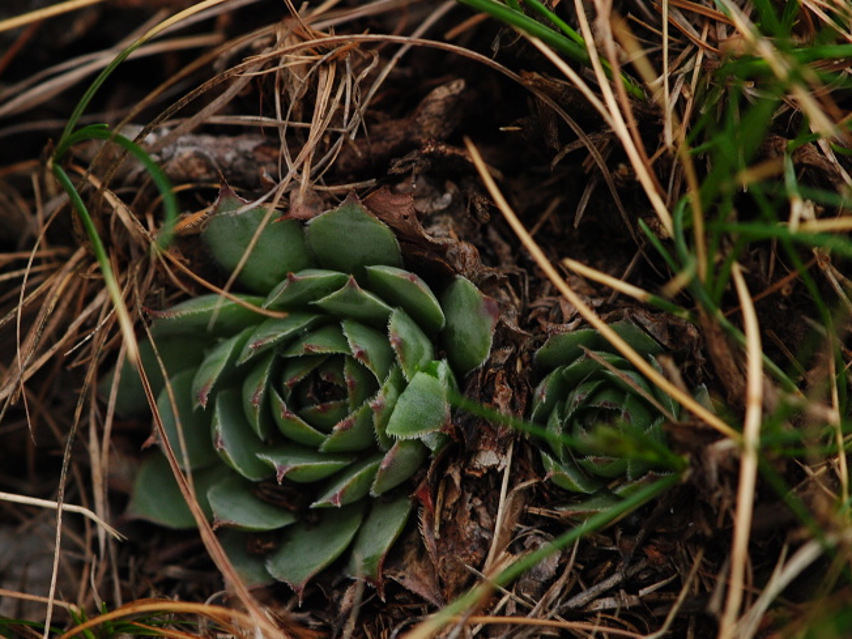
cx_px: 393
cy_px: 332
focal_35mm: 151
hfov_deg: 13.1
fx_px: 3706
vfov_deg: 9.9
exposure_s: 1/40
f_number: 5
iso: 400
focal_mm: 85
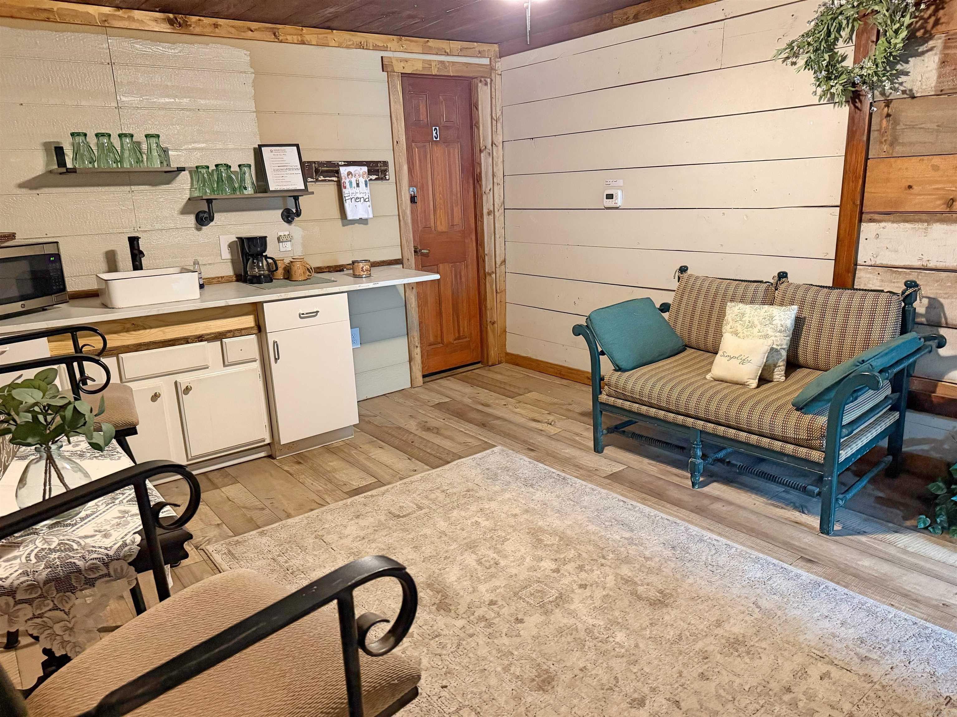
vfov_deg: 56.8
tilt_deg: -14.7
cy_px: 358
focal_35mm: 24
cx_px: 478
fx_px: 664
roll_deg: +2.6
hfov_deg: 71.6
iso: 1000
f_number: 1.78
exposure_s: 1/40
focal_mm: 6.76
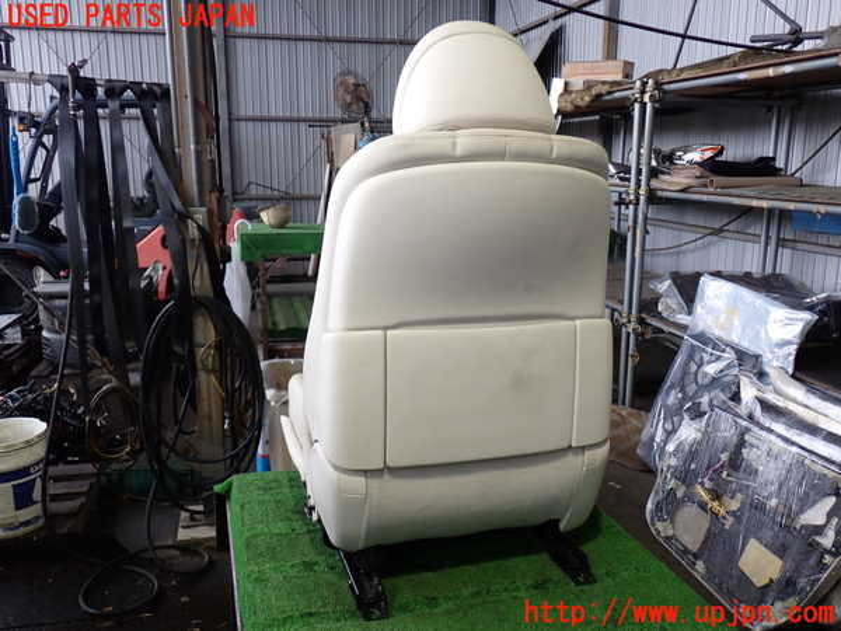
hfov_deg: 60.0
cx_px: 420
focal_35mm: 30
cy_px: 316
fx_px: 729
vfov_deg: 46.8
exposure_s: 1/60
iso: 200
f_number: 2.3
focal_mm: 5.4
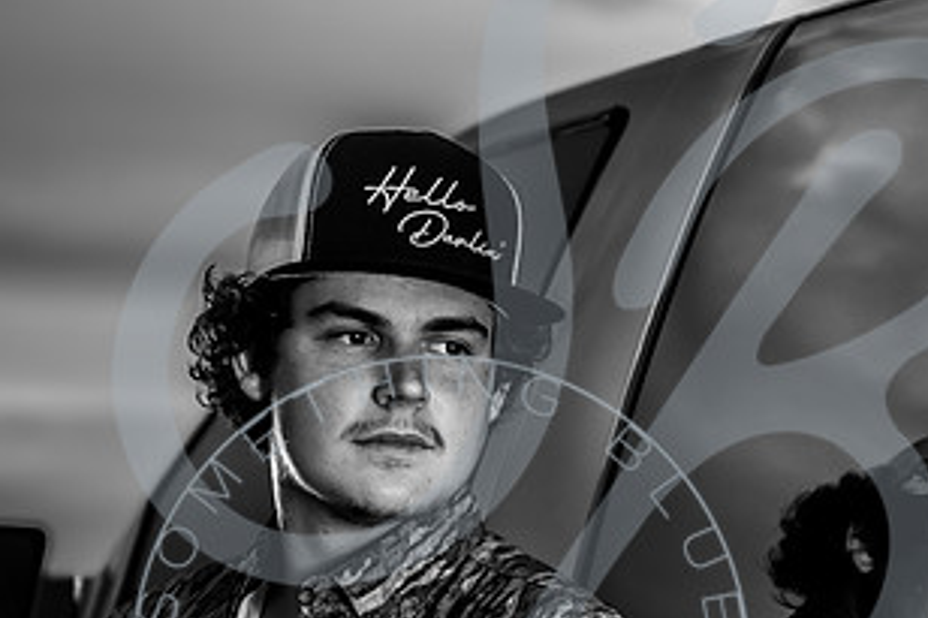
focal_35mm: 132
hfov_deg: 15.5
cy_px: 411
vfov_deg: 10.4
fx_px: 3401
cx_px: 591
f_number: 2.8
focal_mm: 70
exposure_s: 1/500
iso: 100
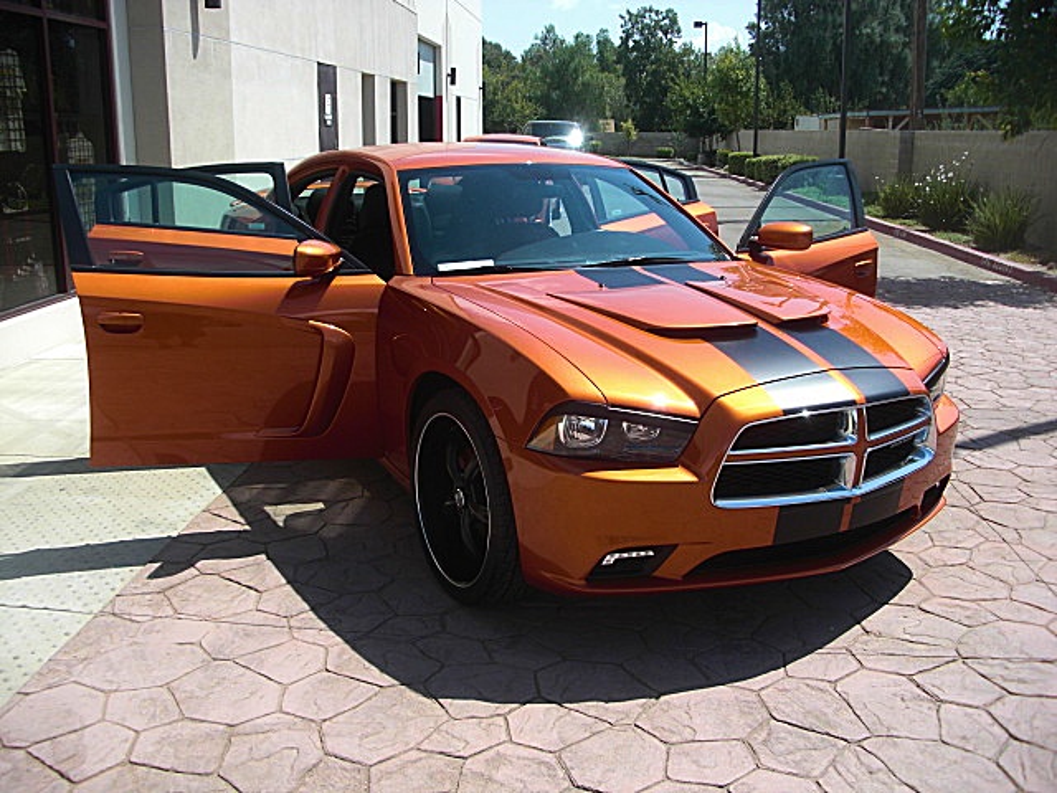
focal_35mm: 36
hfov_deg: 51.4
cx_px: 528
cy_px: 396
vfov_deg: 39.7
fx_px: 1099
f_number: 2.8
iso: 50
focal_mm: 6.3
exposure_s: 1/800
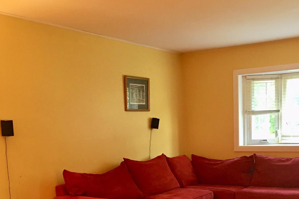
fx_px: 415
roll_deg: +2.1
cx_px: 170
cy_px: 182
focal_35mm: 50
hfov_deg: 39.5
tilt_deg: -7.5
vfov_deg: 26.1
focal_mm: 4.15
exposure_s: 1/15
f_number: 2.2
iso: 80
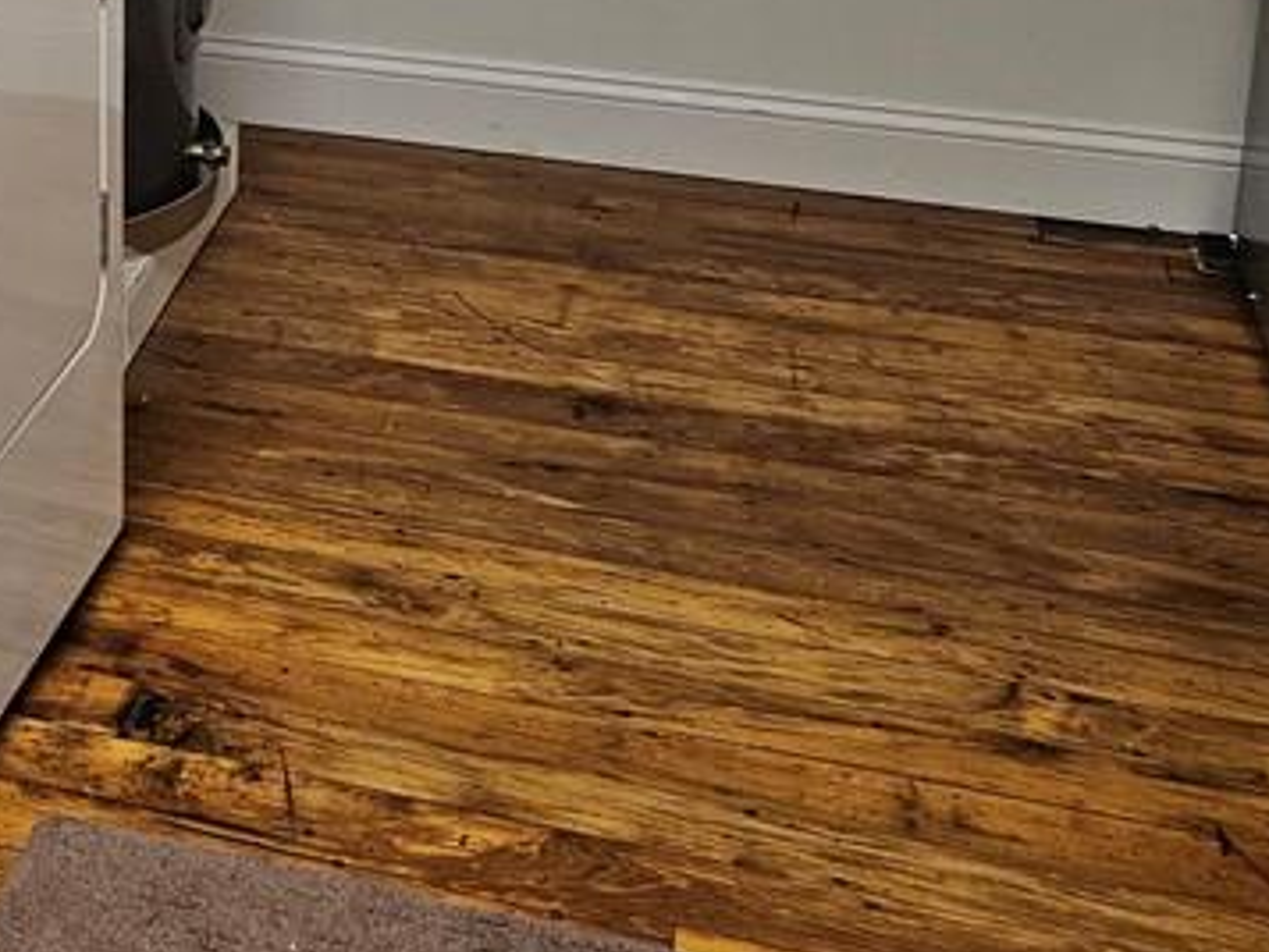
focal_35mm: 66
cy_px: -167
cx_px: -82
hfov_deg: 27.2
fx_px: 2420
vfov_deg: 20.9
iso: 200
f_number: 1.8
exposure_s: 1/55
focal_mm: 5.4
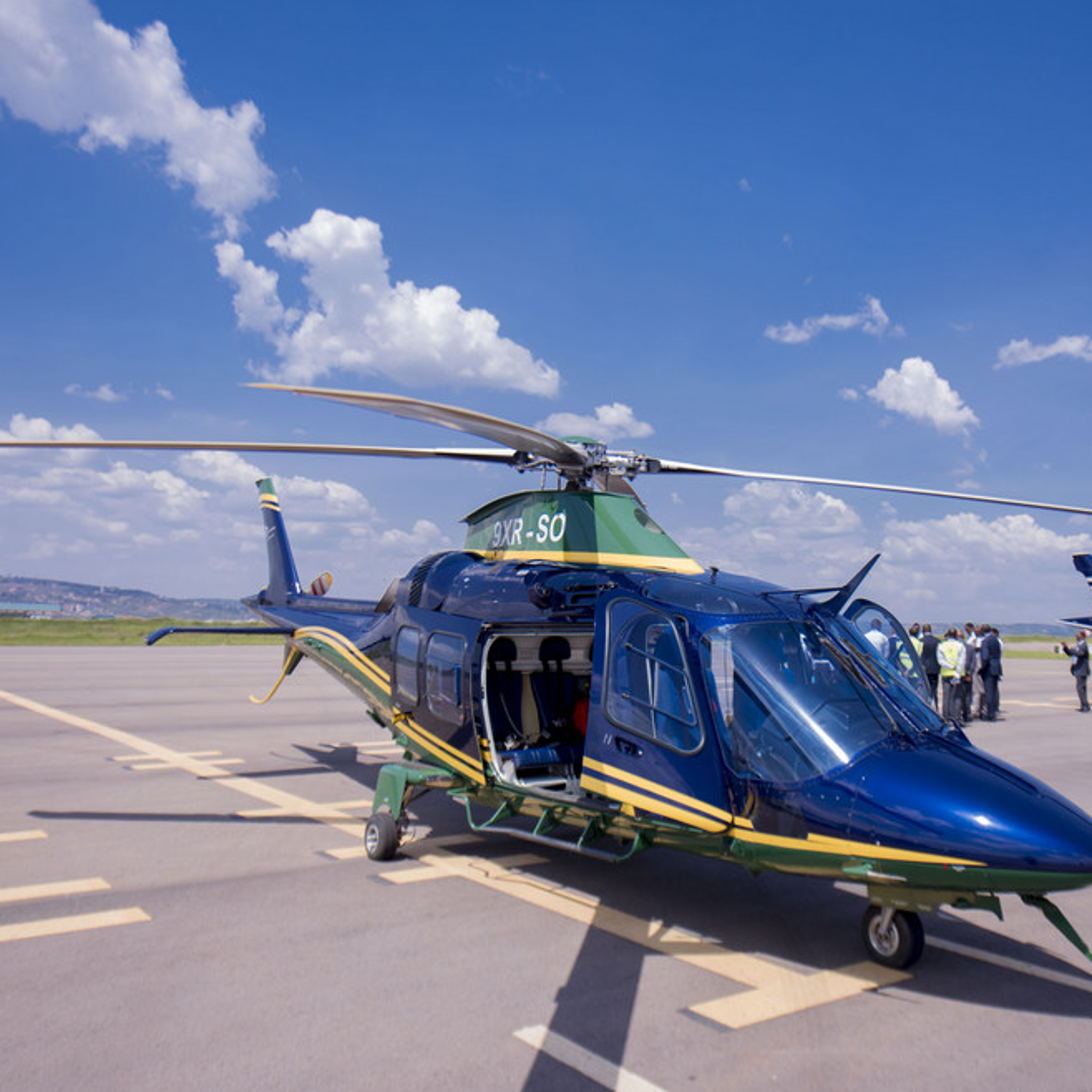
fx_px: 1106
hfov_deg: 52.3
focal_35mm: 31
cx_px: 641
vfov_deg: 52.5
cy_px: 551
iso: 125
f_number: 3.5
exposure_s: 1/1000
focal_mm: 24
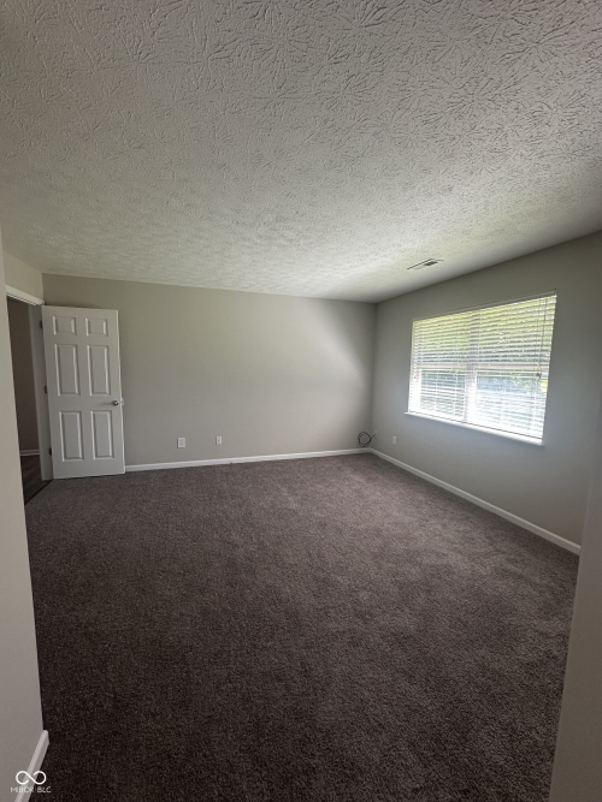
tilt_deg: -5.5
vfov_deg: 102.1
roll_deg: -1.1
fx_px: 325
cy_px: 401
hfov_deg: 85.7
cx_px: 301
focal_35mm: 14
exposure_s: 1/99
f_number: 2.2
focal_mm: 2.22
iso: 100
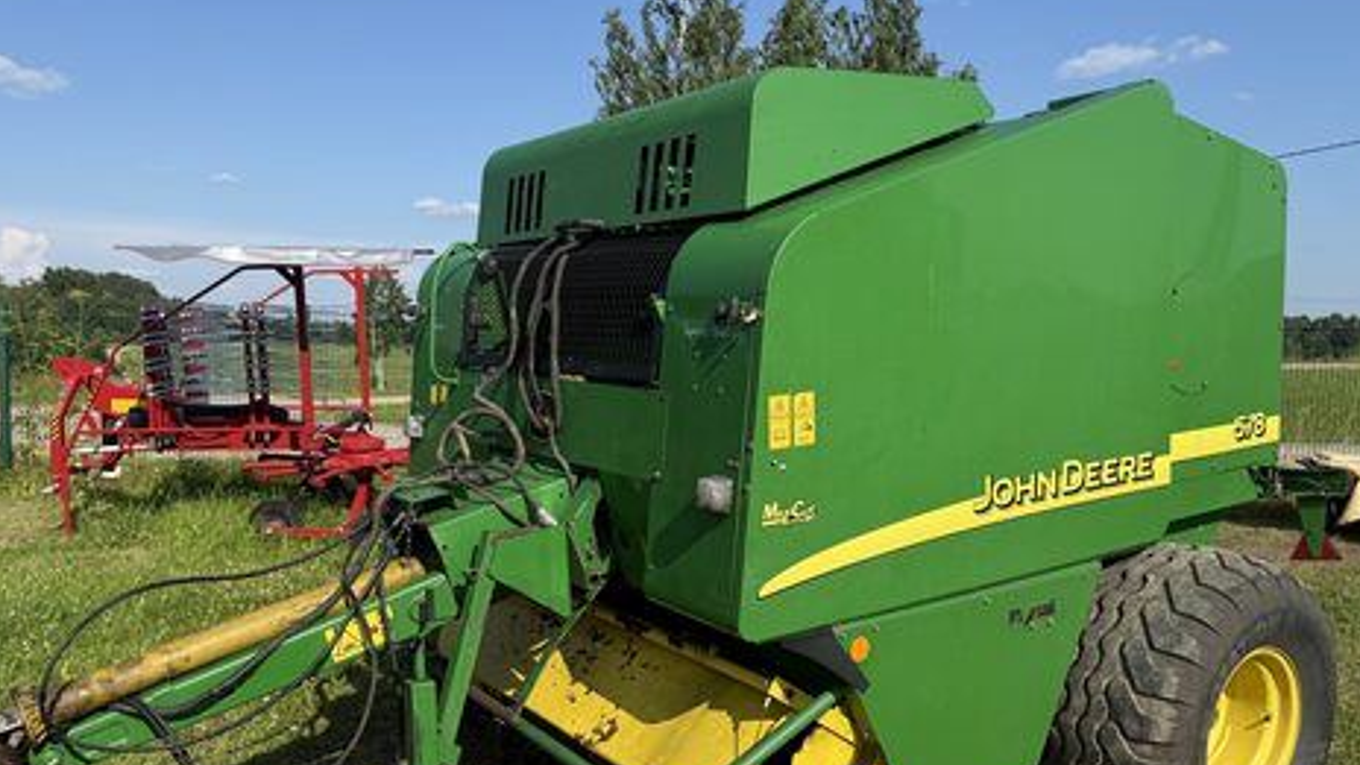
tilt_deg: -3.3
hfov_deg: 62.6
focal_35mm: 31
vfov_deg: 37.6
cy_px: 470
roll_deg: -1.0
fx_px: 1118
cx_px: 654
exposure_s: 1/4405
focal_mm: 6.76
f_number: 1.78
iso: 80
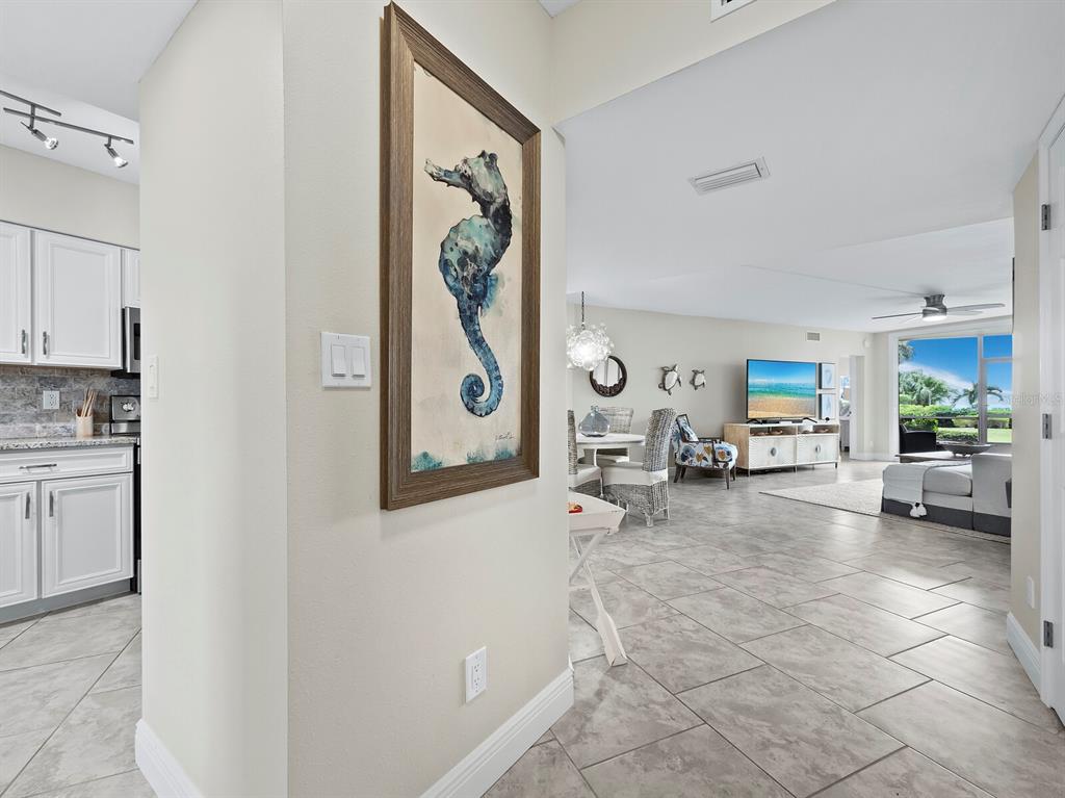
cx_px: 532
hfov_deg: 102.1
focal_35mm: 14
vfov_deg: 85.6
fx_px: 431
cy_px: 399
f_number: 10
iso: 400
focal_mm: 7
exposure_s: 1/2
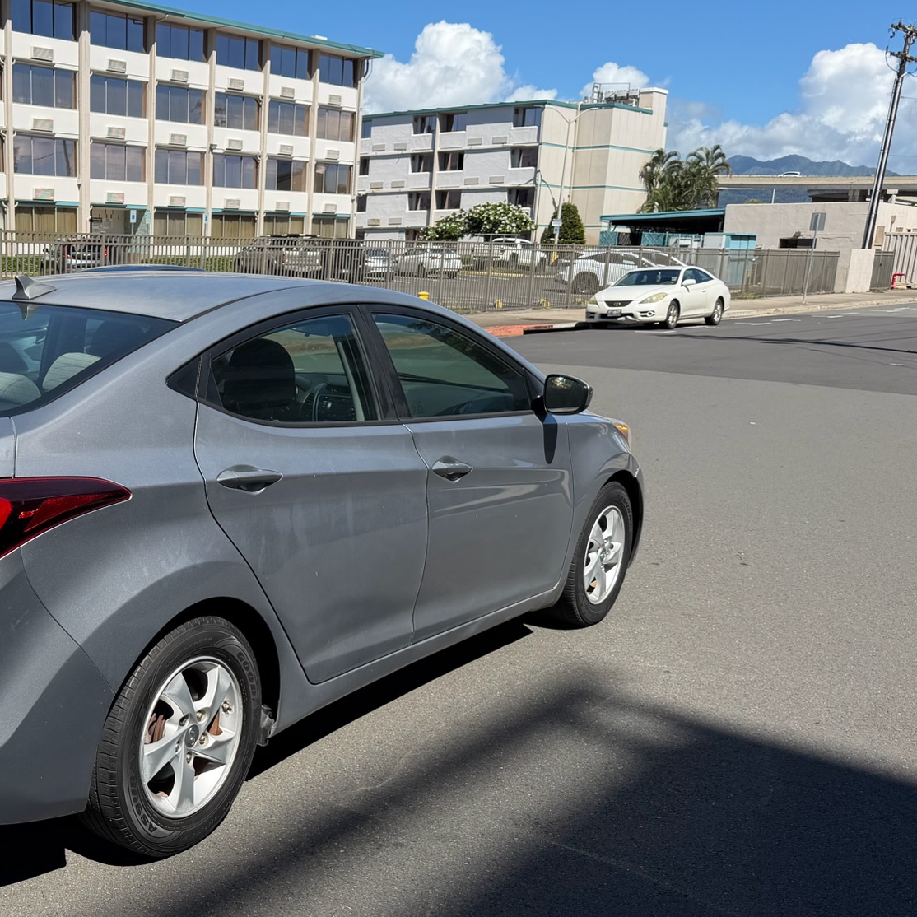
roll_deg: +0.7
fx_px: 1169
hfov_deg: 40.2
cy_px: 533
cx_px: 122
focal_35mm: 39
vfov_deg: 42.7
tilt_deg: -12.4
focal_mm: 6.76
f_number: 1.78
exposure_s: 1/3953
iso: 80
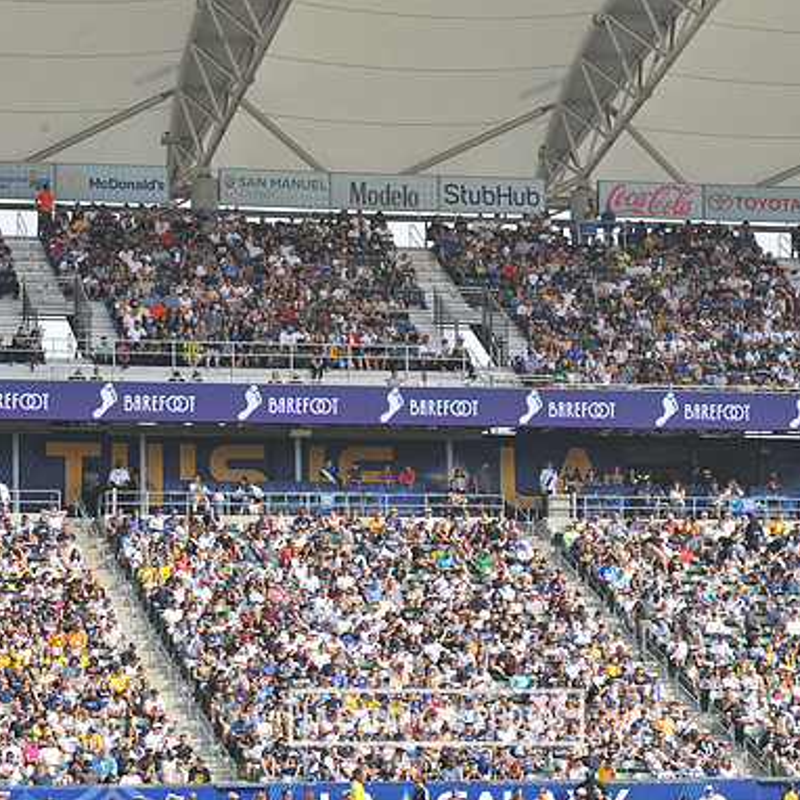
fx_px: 3713
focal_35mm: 142
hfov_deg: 12.3
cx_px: 436
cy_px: 402
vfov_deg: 12.3
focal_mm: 110
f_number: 9
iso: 250
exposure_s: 1/320
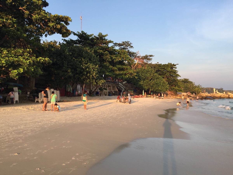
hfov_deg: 61.7
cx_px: 116
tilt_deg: +1.2
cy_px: 88
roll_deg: -0.8
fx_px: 195
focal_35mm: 29
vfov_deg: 48.2
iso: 32
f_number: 2.2
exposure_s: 1/549
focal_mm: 4.15
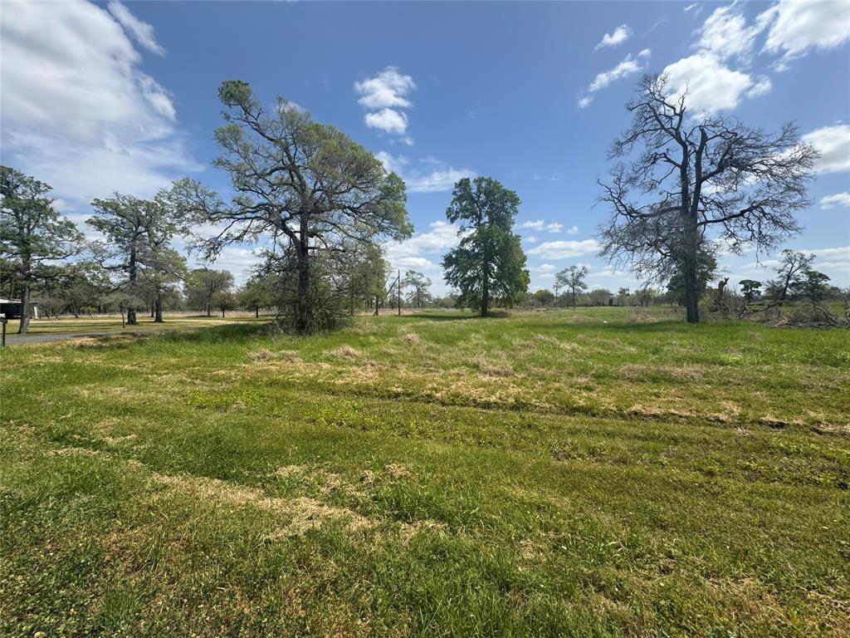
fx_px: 344
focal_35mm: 14
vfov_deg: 85.7
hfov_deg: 102.1
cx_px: 425
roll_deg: +0.0
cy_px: 319
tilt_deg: -3.7
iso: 40
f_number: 2.2
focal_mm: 2.22
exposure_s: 1/2146
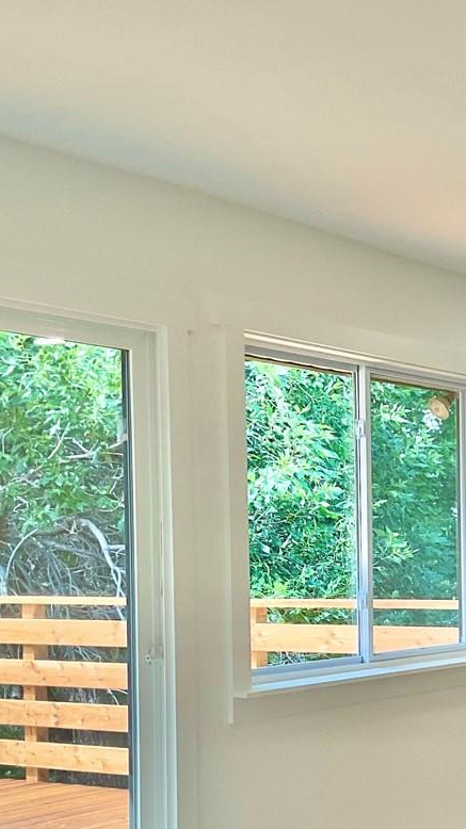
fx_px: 1429
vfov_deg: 31.9
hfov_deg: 17.0
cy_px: 608
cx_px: 661
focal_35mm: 65
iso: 50
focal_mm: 3
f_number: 1.8
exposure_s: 1/122
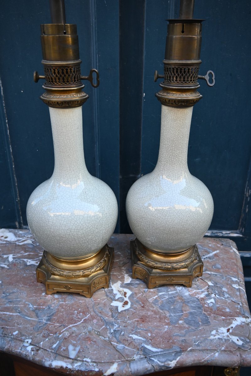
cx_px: 126
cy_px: 188
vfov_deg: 63.2
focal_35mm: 29
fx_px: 306
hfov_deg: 44.6
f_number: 4
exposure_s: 1/250
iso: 400
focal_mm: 19.5
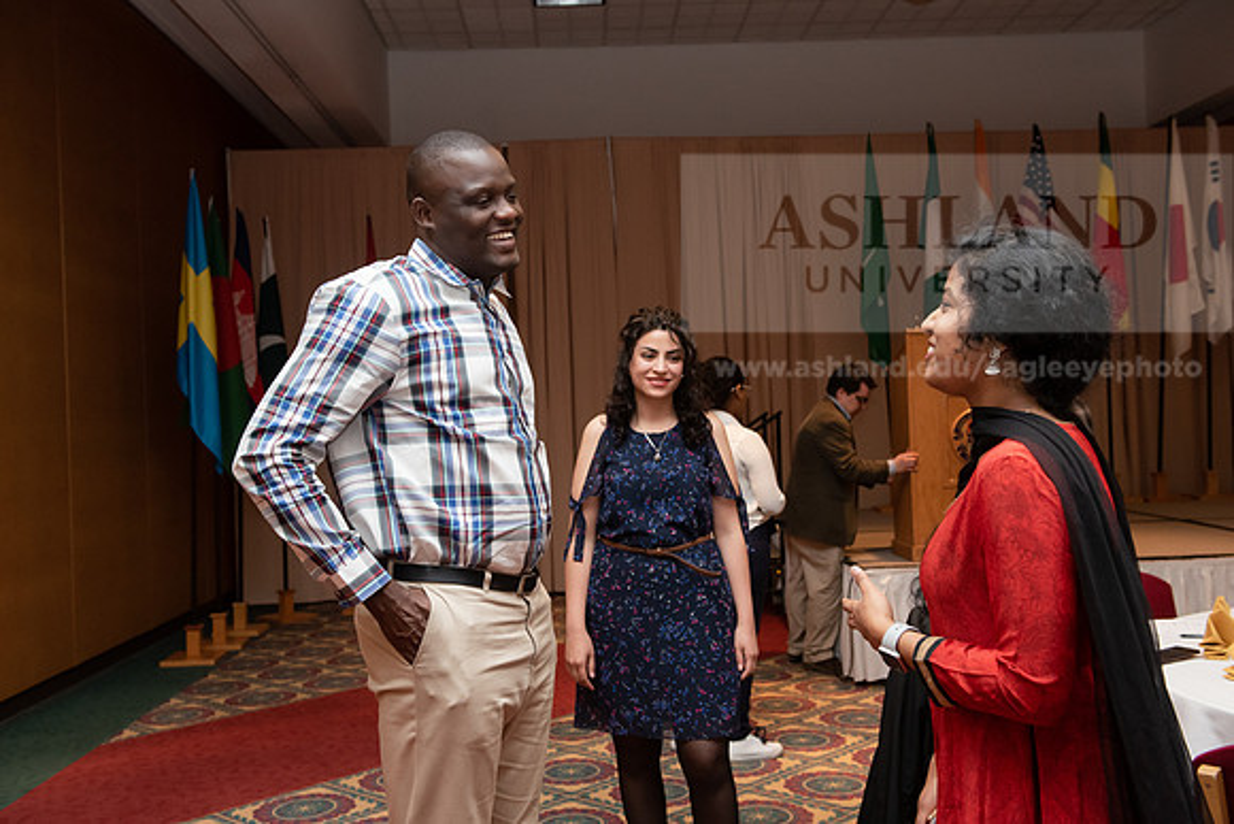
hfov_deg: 53.1
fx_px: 1234
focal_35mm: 36
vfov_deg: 36.9
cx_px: 617
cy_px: 412
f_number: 5.6
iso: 2000
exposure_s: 1/160
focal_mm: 36
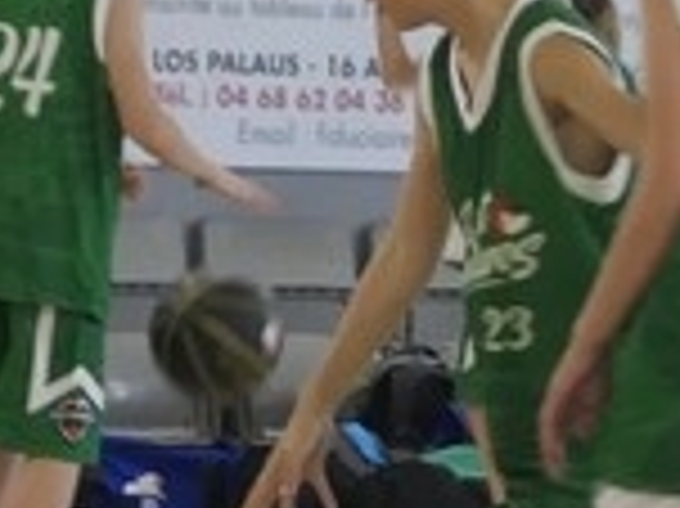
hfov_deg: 3.0
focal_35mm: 661
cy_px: 463
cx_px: 901
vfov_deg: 2.2
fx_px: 12974
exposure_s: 1/125
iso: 800
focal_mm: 26.4
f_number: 2.8
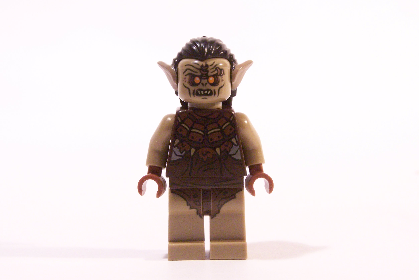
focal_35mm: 80
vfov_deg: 17.1
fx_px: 931
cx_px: 210
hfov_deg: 25.4
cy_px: 144
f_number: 3.6
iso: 400
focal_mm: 12.4
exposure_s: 1/30
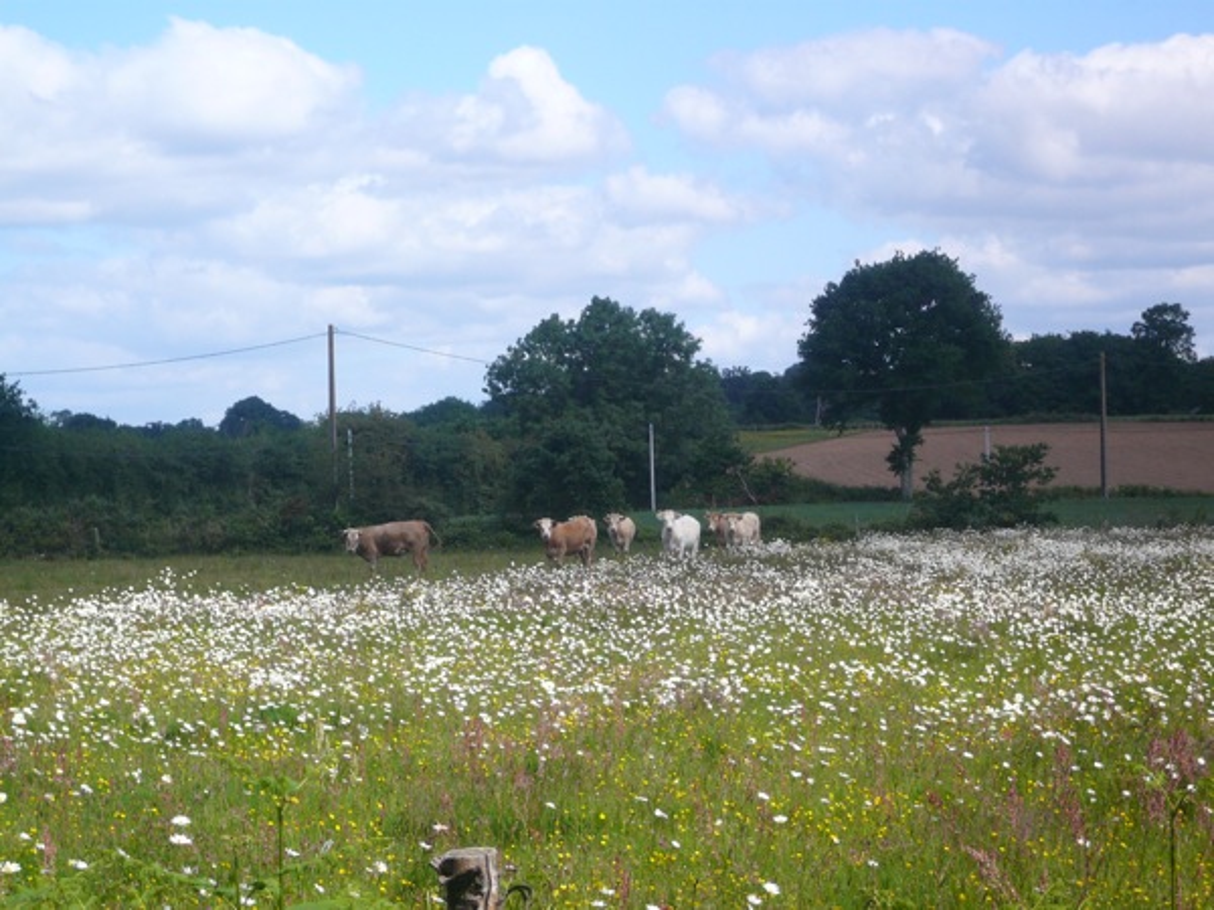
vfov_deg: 14.5
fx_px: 3577
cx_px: 607
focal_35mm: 102
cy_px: 455
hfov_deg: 19.3
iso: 100
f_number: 5.6
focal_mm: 16.8
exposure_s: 1/320
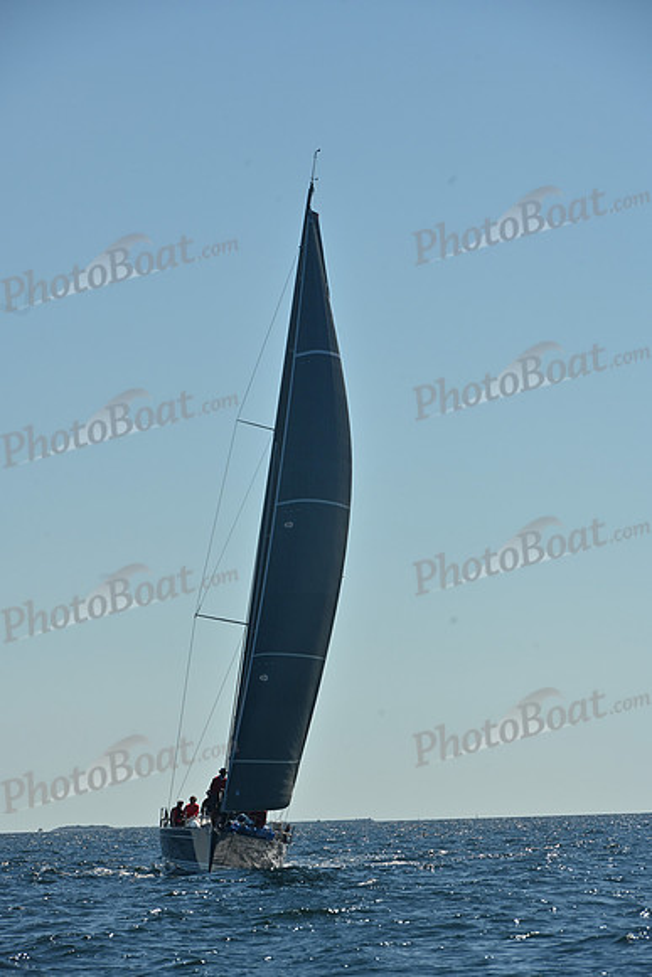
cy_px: 488
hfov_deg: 6.9
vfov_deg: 10.3
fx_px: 5430
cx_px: 326
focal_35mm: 200
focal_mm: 200
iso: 250
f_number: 11
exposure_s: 1/1600
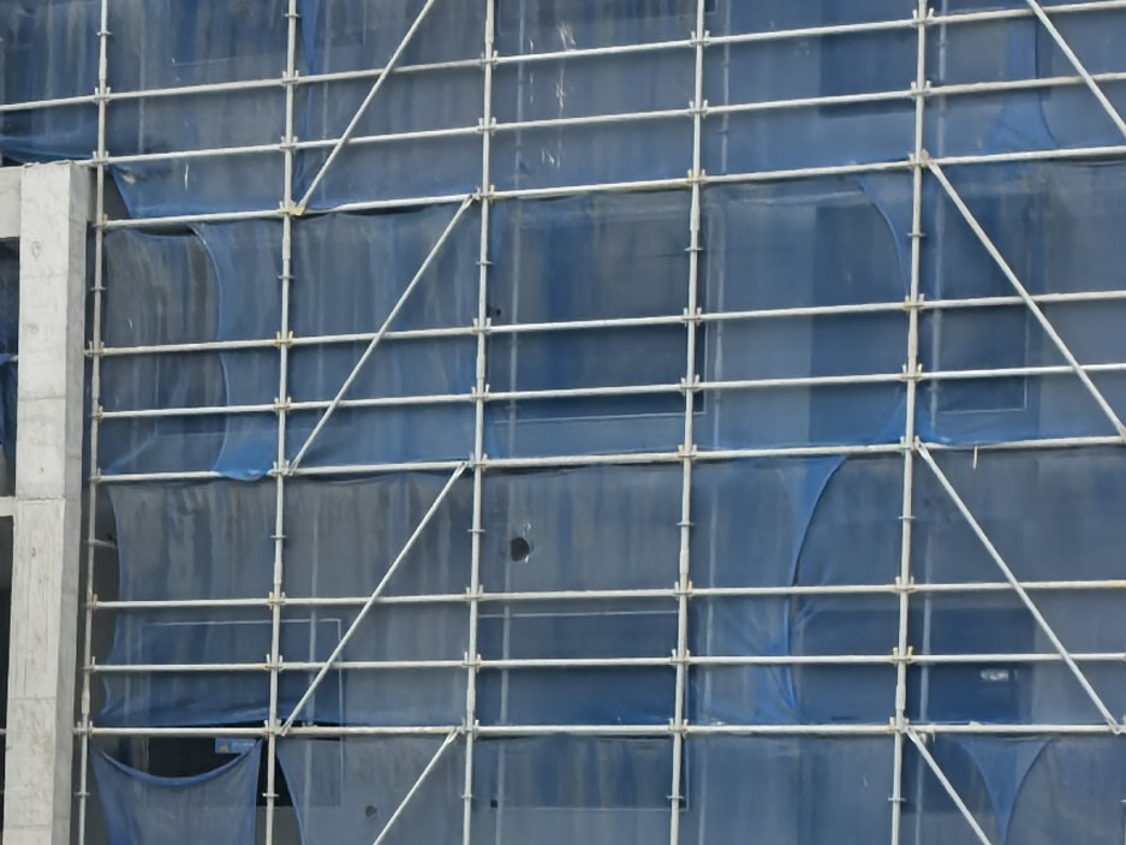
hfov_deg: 14.6
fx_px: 3839
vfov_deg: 12.4
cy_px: 869
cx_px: -894
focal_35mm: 118
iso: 50
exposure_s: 1/181
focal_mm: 6.98
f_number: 4
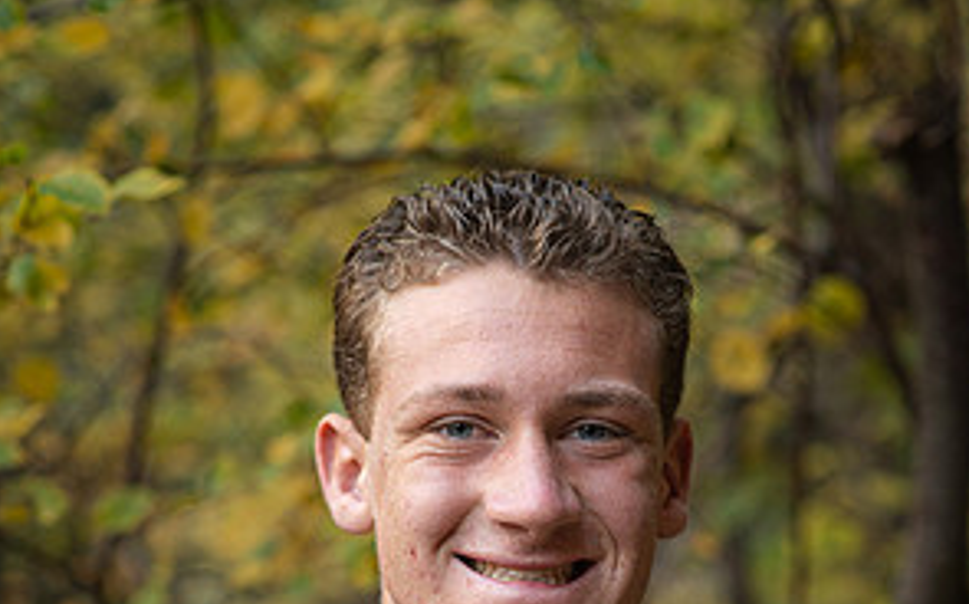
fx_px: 3484
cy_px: 702
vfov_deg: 9.8
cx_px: 484
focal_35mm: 132
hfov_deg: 15.8
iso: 640
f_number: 2.5
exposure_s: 1/320
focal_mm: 85
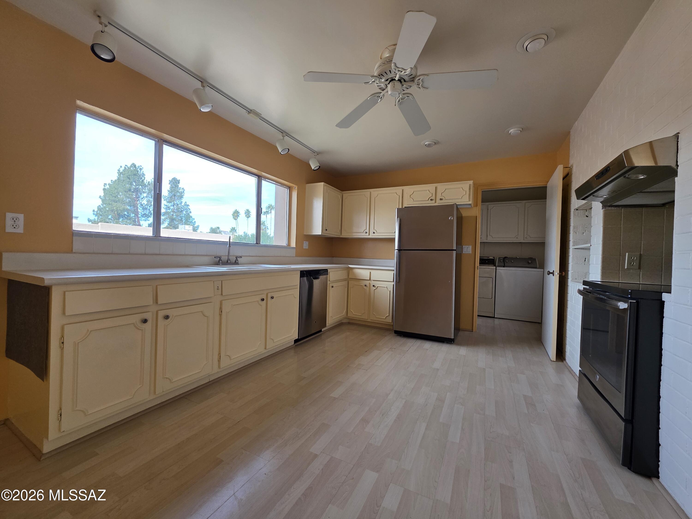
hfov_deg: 106.2
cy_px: 260
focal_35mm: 13
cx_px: 346
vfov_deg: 89.9
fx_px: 260
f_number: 1.9
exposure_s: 1/120
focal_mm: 2.2
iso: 125
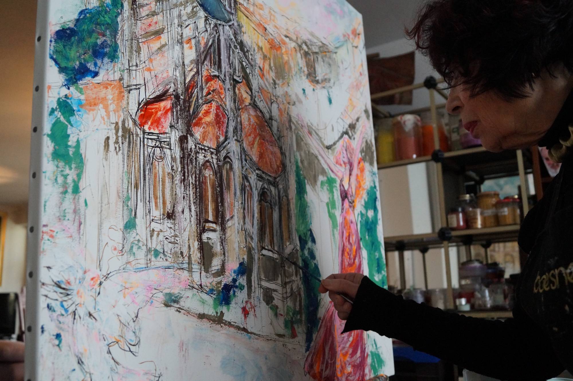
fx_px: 525
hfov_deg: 57.3
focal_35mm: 33
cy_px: 190
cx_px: 286
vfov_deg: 39.9
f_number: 4
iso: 2000
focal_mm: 22
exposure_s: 1/160
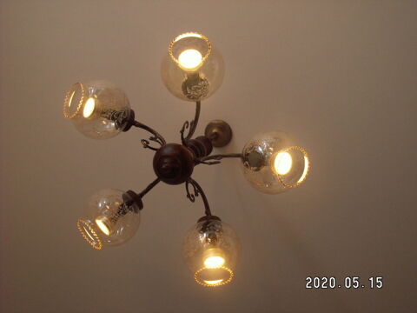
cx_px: 208
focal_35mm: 35
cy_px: 156
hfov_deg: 52.6
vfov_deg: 40.7
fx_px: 422
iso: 80
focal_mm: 5.86
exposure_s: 1/40
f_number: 2.8
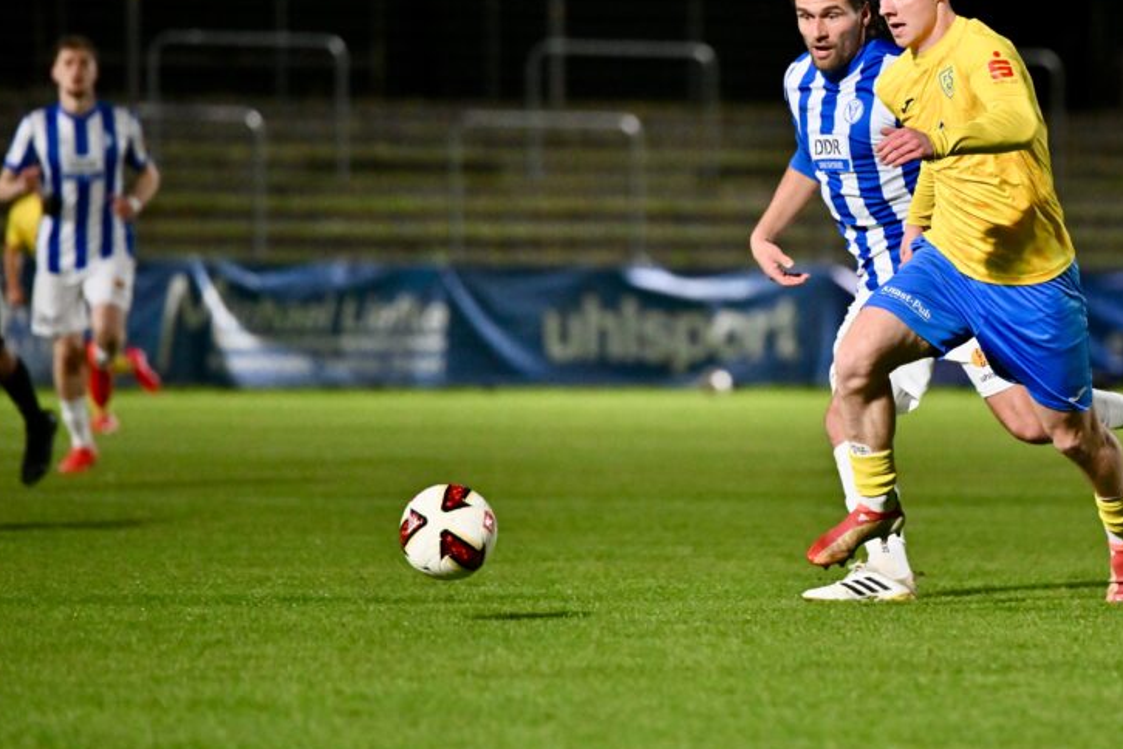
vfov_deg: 4.9
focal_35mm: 282
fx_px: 8796
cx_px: 597
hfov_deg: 7.3
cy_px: 233
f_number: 2.8
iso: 3200
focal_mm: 200
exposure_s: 1/1600
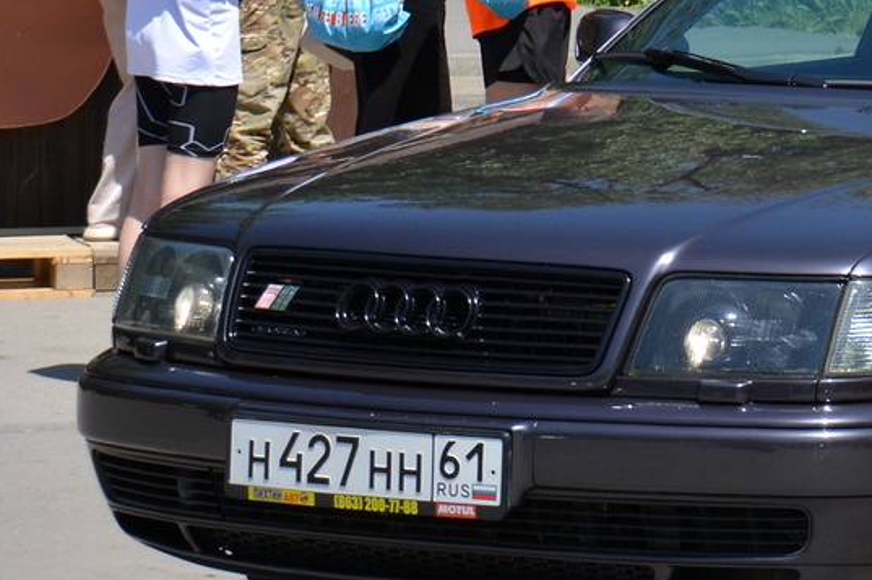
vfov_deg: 6.3
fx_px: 5275
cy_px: 30
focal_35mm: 218
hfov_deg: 9.4
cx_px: 976
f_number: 6.3
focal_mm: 52
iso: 400
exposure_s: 1/1600
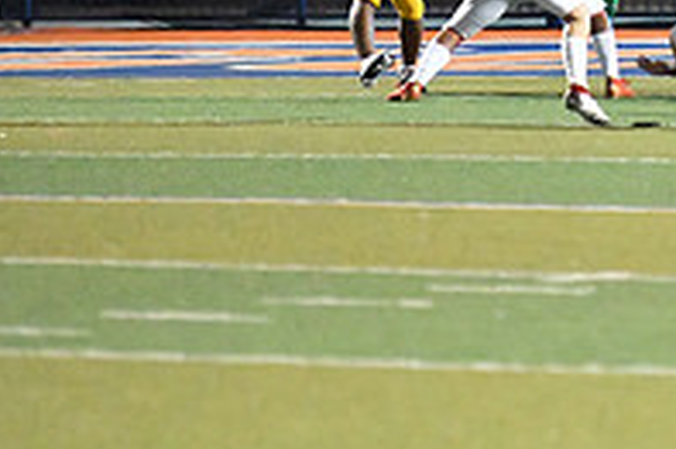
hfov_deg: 3.5
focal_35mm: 590
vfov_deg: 2.3
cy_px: -60
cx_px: 741
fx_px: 11069
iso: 22800
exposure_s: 1/3200
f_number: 2.8
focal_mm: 200
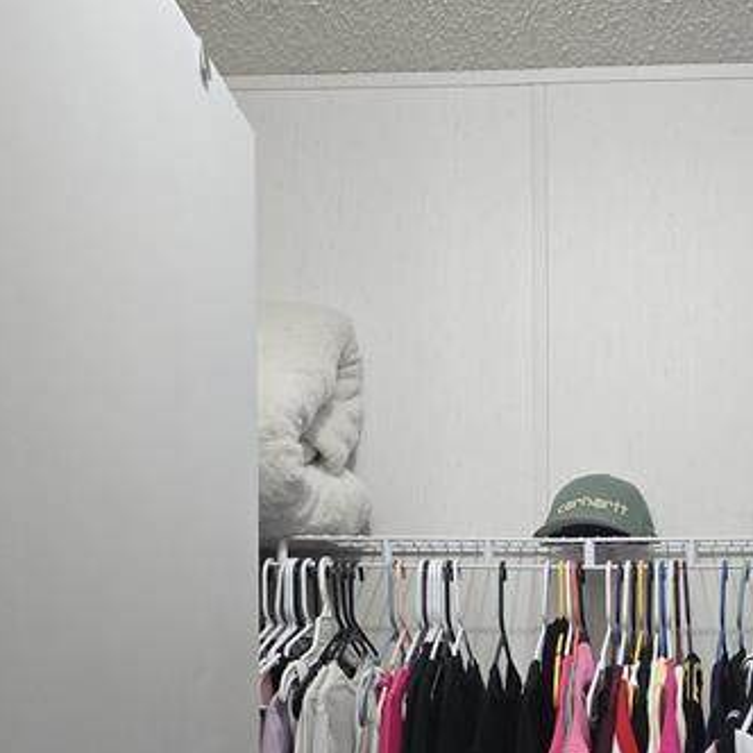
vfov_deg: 33.5
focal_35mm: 47
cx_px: 610
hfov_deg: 34.9
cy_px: 721
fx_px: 1157
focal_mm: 6.3
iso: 800
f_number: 1.7
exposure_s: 1/120
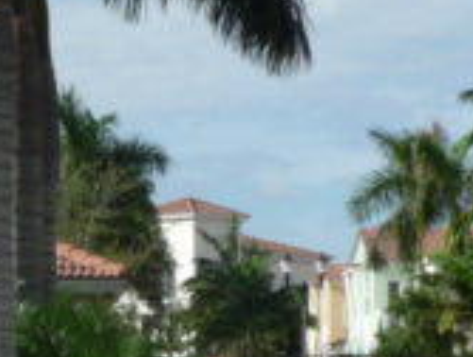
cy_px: 167
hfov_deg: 11.4
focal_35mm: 172
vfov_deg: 8.7
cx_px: 71
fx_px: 2355
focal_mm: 4.7
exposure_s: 1/250
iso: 100
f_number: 8
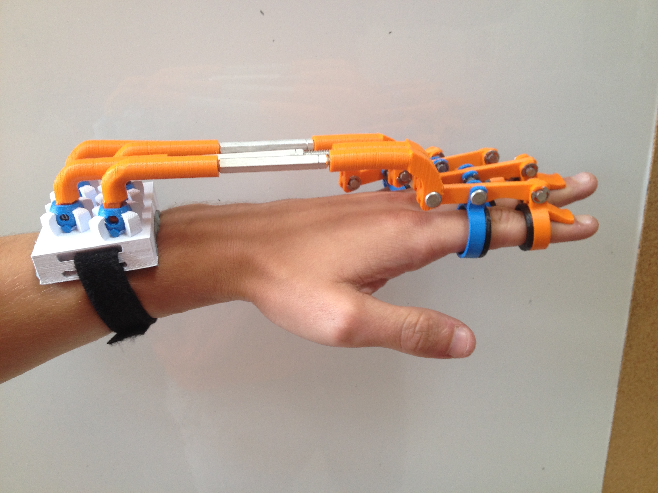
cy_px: 246
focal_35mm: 35
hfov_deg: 52.6
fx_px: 665
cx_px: 329
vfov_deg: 40.7
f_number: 2.4
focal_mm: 4.28
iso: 50
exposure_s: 1/20
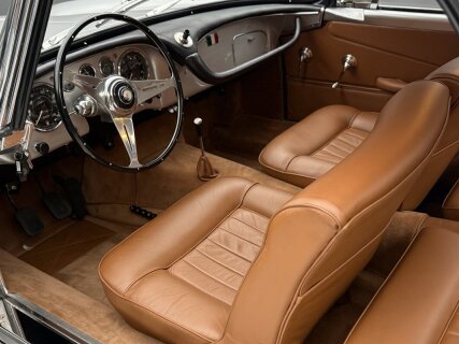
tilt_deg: -32.4
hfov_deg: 51.3
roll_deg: +3.7
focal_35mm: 36
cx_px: 242
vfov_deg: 39.4
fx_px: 477
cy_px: 217
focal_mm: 6.76
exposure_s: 1/50
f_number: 1.78
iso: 250
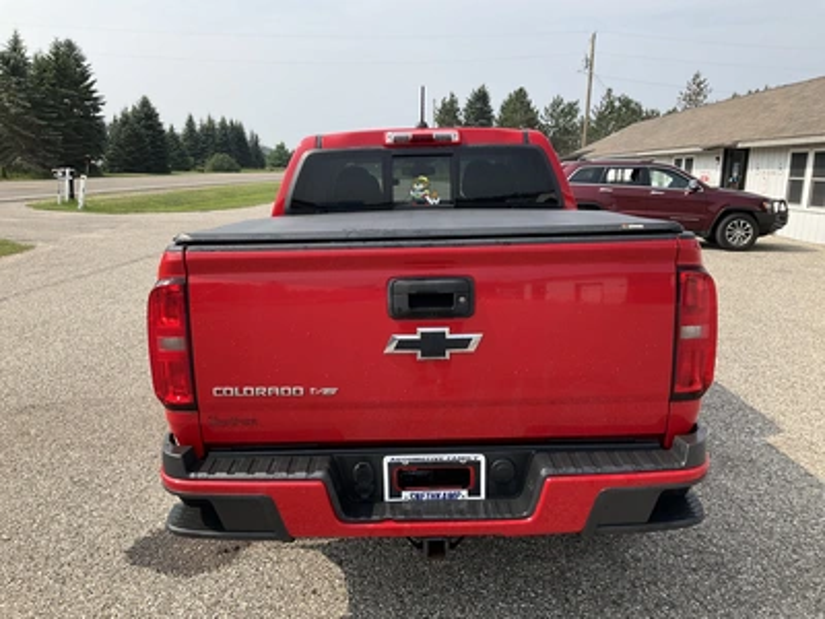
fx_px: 691
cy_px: 310
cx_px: 412
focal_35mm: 29
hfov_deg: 61.7
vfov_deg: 48.2
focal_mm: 3
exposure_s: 1/1451
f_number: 1.8
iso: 25
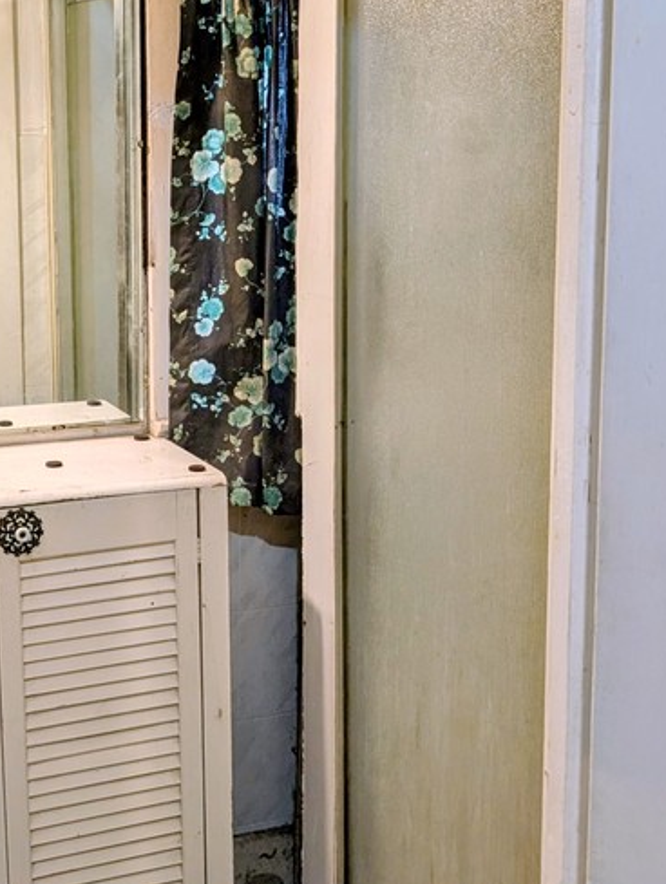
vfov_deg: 36.0
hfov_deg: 27.3
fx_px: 1357
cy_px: 354
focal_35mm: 53
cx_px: 180
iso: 22
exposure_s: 1/60
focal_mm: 6.9
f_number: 1.68
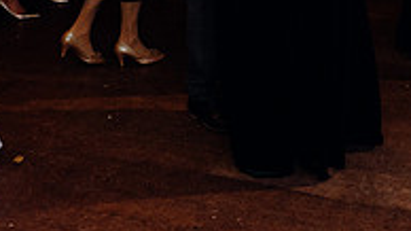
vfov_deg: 15.2
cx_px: 294
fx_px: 817
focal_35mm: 75
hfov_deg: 27.9
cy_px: -86
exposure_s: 1/160
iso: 2500
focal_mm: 24
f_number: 3.5
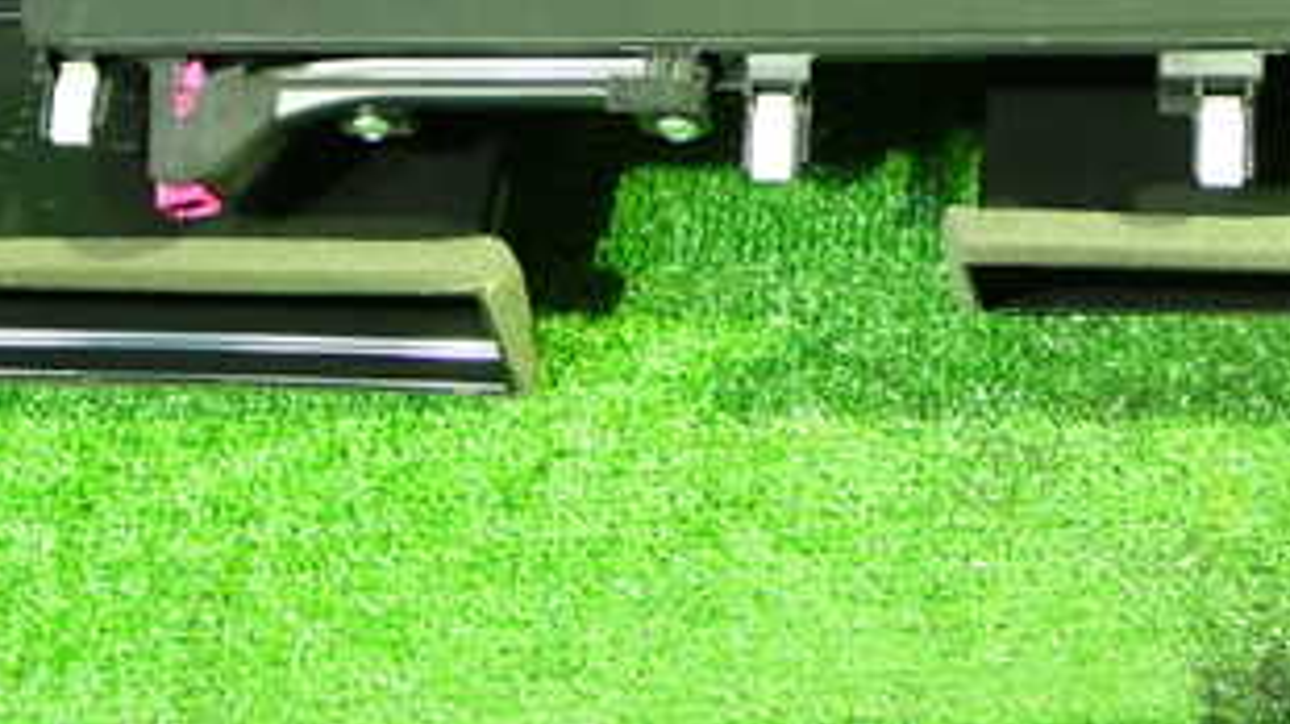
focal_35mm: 76
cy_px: 0
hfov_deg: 27.9
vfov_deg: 15.6
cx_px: 703
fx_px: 2598
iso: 800
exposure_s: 1/13
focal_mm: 6.37
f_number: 2.5
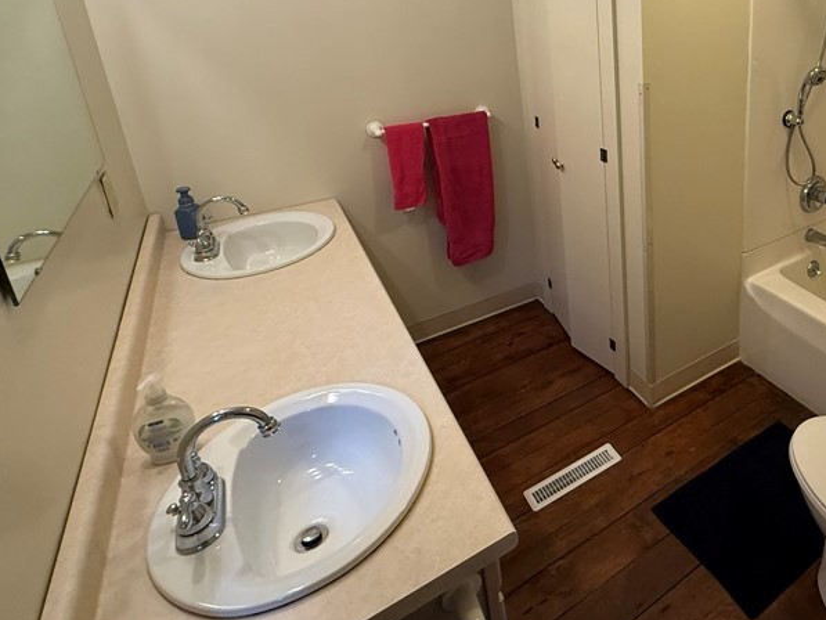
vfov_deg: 54.0
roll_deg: +0.3
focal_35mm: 24
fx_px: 573
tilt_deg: -17.3
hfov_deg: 64.4
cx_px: 675
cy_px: 148
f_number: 2.2
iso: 250
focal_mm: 2.22
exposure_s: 1/60
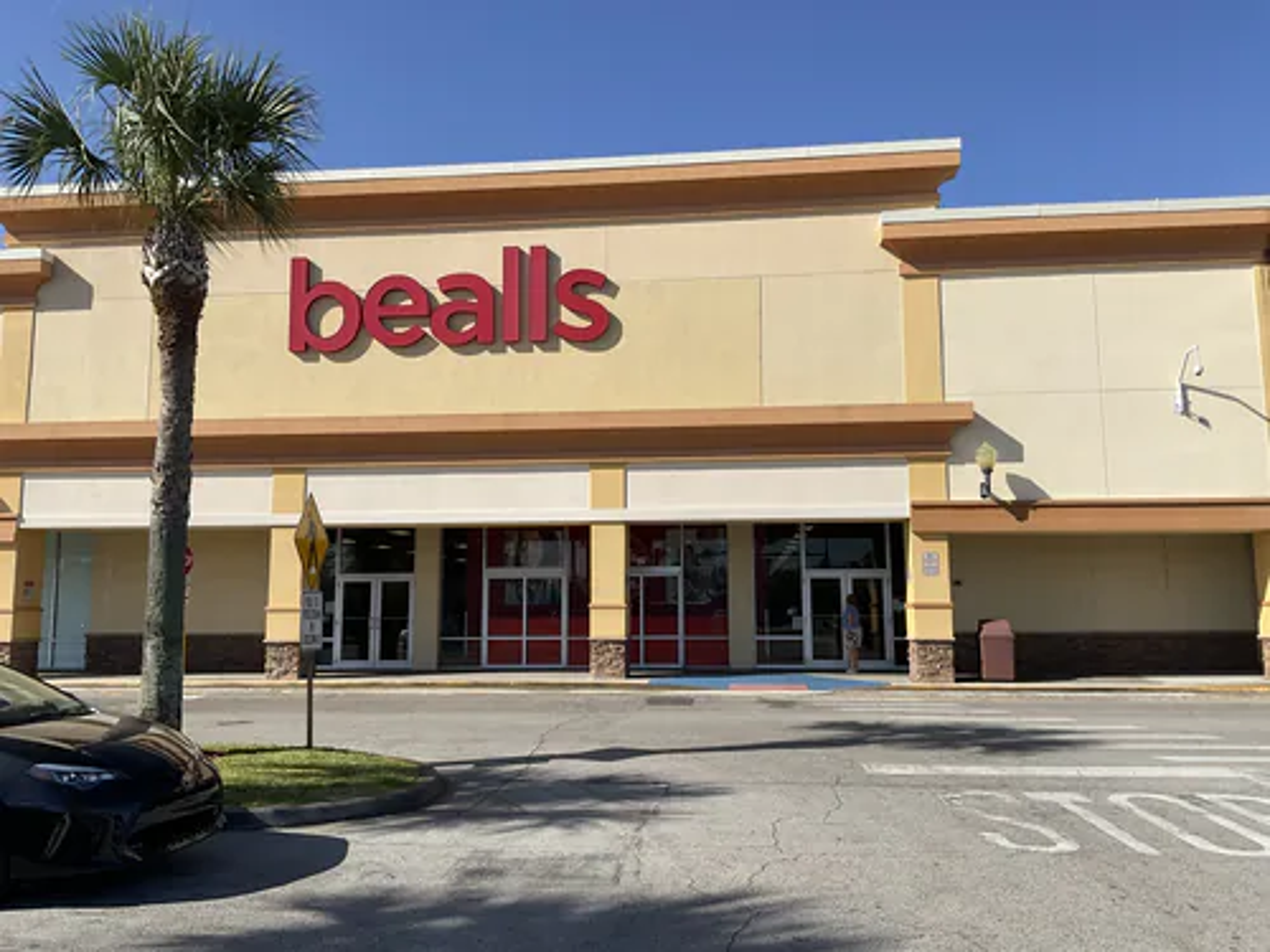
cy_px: 476
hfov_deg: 61.7
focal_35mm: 29
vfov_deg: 48.2
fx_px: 1064
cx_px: 635
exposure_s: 1/2427
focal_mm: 3
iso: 16
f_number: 1.8
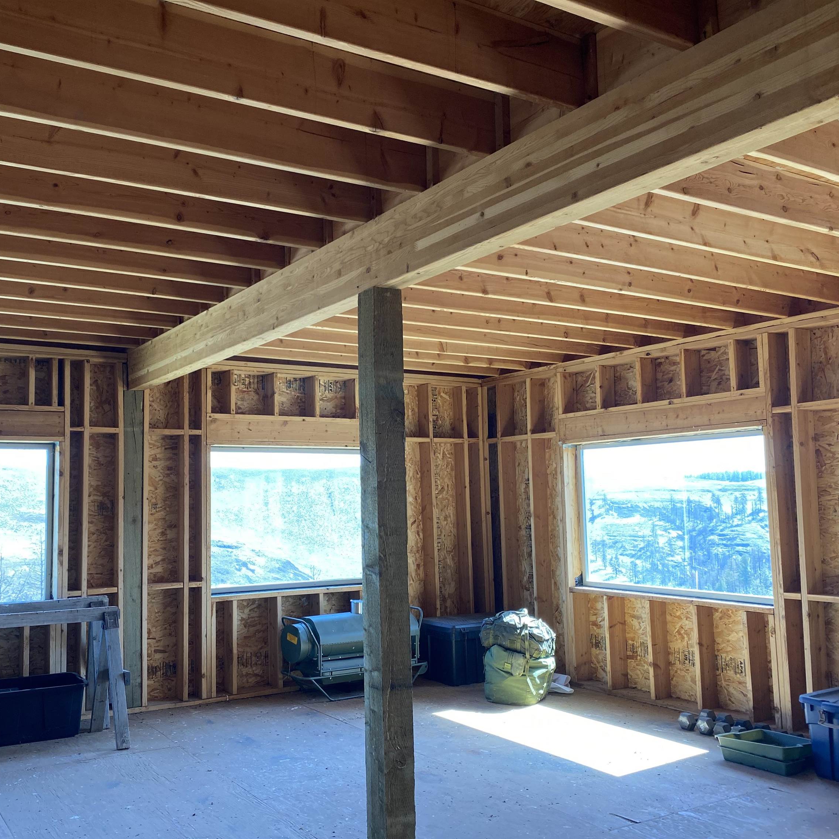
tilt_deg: +5.7
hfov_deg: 51.9
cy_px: 424
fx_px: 850
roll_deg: +0.5
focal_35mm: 31
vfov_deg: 52.5
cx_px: 307
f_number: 1.8
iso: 80
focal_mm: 4.25
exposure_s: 1/121
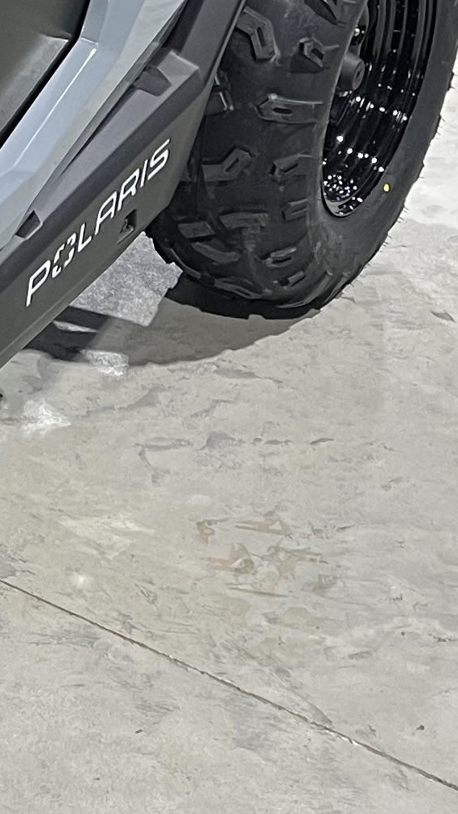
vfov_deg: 18.6
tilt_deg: -25.1
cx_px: -597
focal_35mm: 113
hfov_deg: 9.6
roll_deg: -1.1
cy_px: 61
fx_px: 2439
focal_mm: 5.1
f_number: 1.6
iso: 125
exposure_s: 1/60
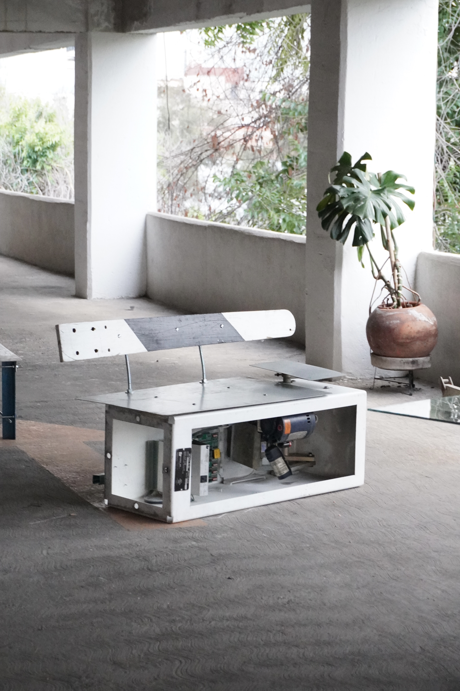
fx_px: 1409
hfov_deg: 18.5
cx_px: 230
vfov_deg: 27.5
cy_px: 346
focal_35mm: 74
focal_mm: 49
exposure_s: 1/40
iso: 6400
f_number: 5.6
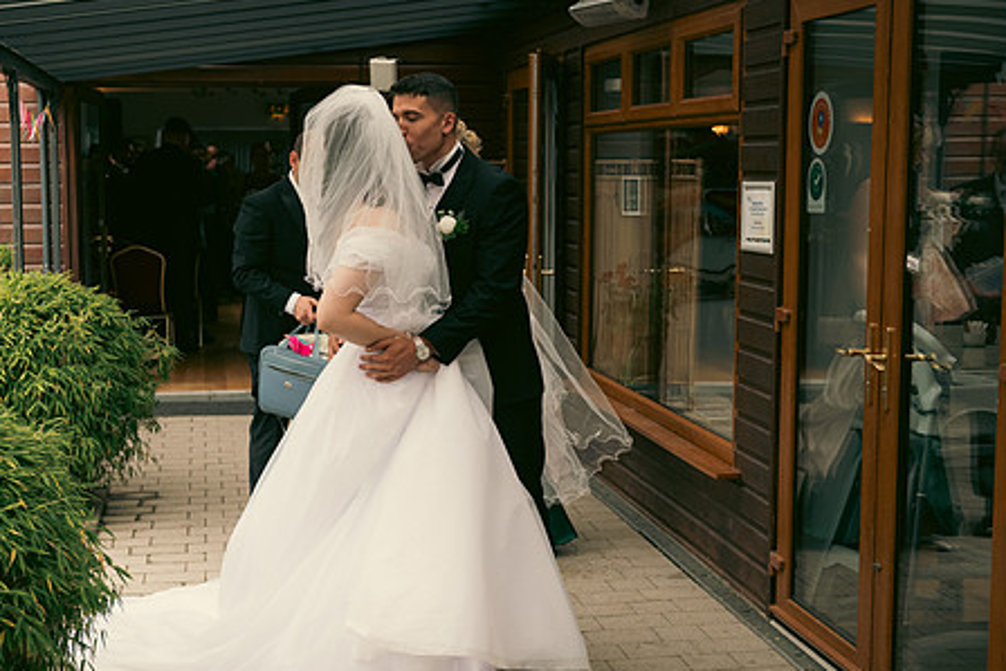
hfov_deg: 34.9
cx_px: 375
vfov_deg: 23.8
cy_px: 360
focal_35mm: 57
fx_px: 1593
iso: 200
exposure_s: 1/400
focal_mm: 44
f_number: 3.5
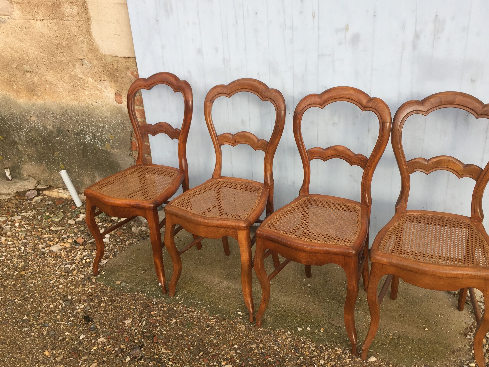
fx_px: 509
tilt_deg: -26.9
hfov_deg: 51.3
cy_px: 207
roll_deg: +0.3
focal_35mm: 36
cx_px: 265
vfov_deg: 39.6
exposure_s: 1/775
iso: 32
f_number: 2.2
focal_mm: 4.15
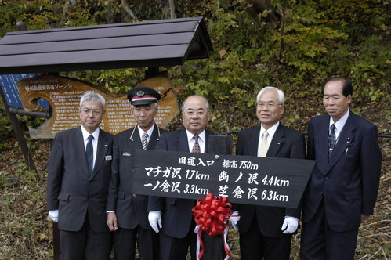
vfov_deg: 22.6
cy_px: 130
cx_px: 196
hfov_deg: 33.4
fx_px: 651
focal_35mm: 60
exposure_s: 1/250
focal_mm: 40
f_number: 8
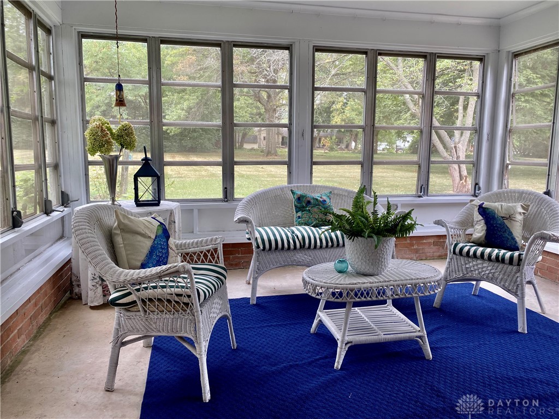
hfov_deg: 67.3
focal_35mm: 26
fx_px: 420
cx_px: 280
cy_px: 210
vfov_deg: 53.1
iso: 50
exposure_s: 1/122
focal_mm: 4.25
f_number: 1.8
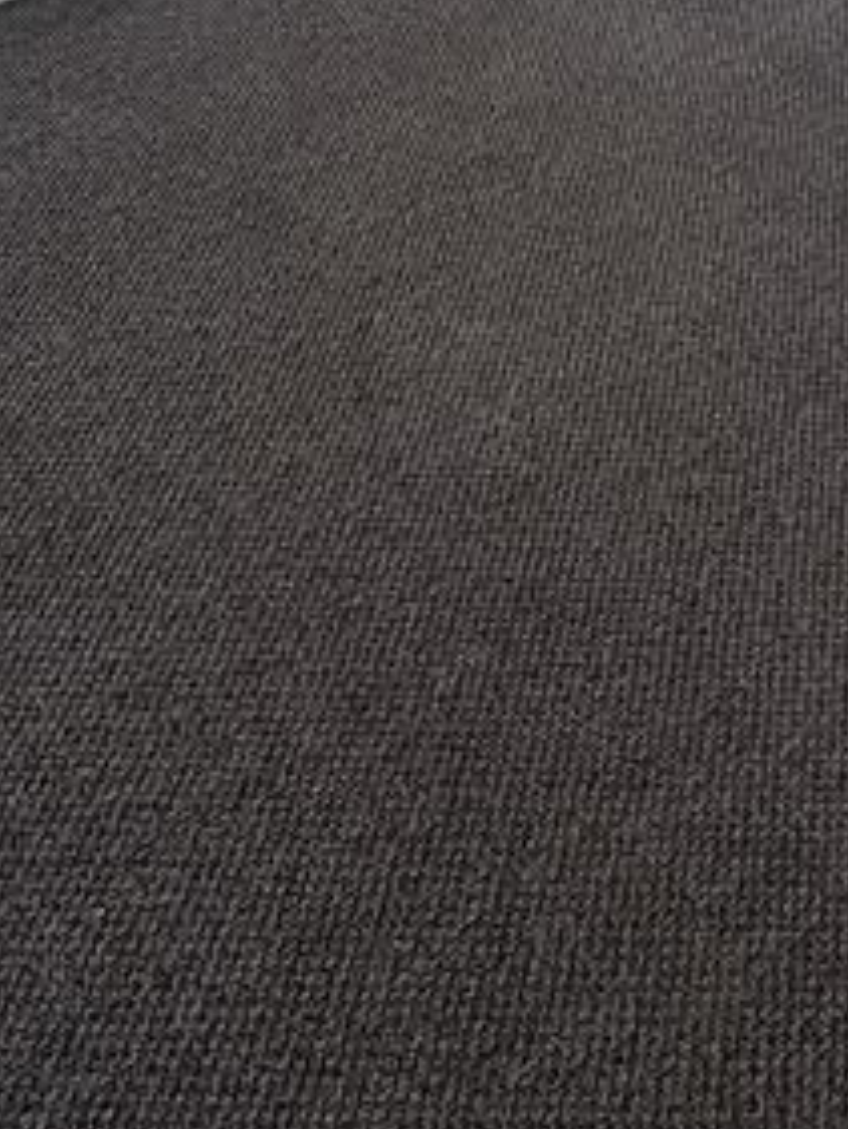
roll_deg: -1.5
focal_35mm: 51
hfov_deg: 27.7
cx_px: 744
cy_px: -225
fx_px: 1665
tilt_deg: -23.3
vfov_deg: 31.4
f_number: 2.2
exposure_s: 1/121
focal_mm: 2.22
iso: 160
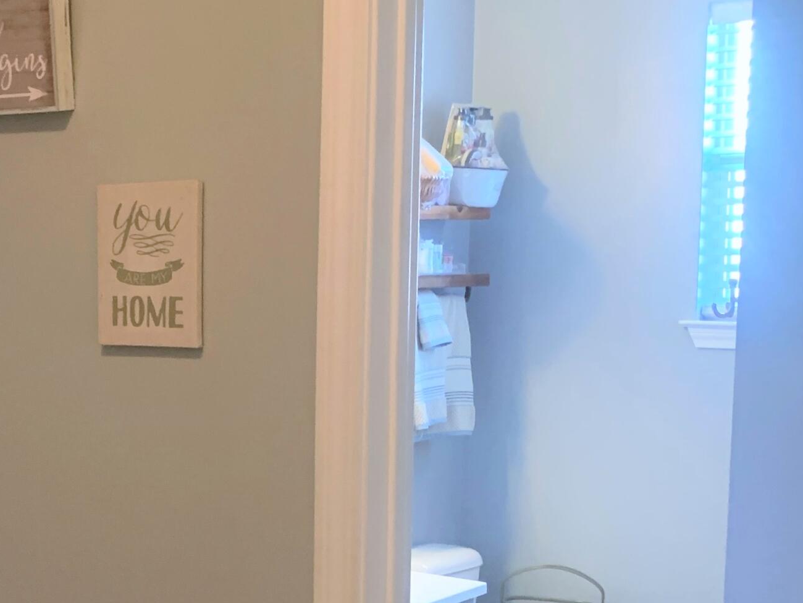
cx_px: 33
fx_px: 1392
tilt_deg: -8.0
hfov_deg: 30.3
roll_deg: -2.2
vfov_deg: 24.1
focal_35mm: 60
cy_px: 468
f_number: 1.8
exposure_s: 1/40
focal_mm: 4.25
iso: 400
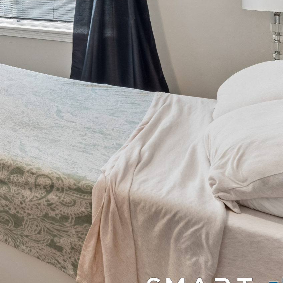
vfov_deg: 33.5
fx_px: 398
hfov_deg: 23.1
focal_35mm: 43
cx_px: -213
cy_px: -36
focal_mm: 14
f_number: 13
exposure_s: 1/5
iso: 400
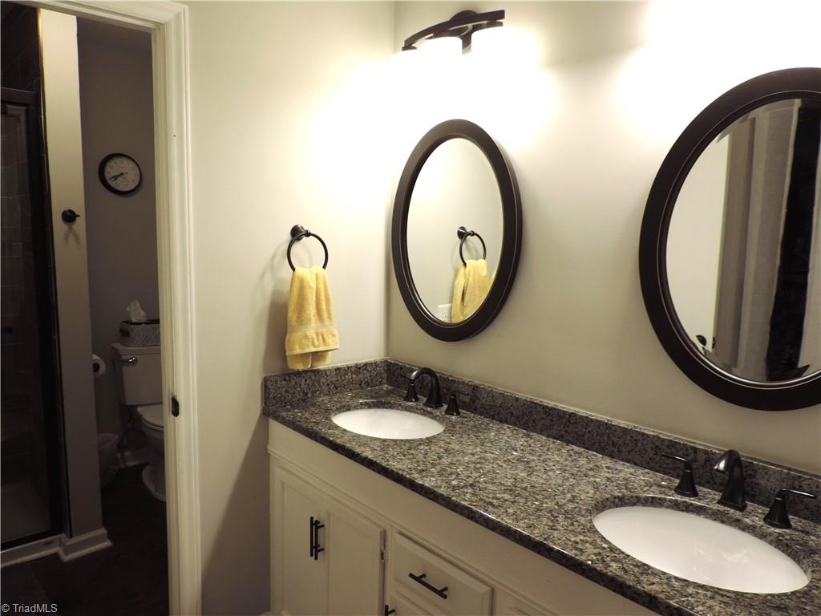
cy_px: 308
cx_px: 410
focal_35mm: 24
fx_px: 569
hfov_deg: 71.6
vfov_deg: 56.8
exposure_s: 1/30
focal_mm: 4.3
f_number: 3
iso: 100
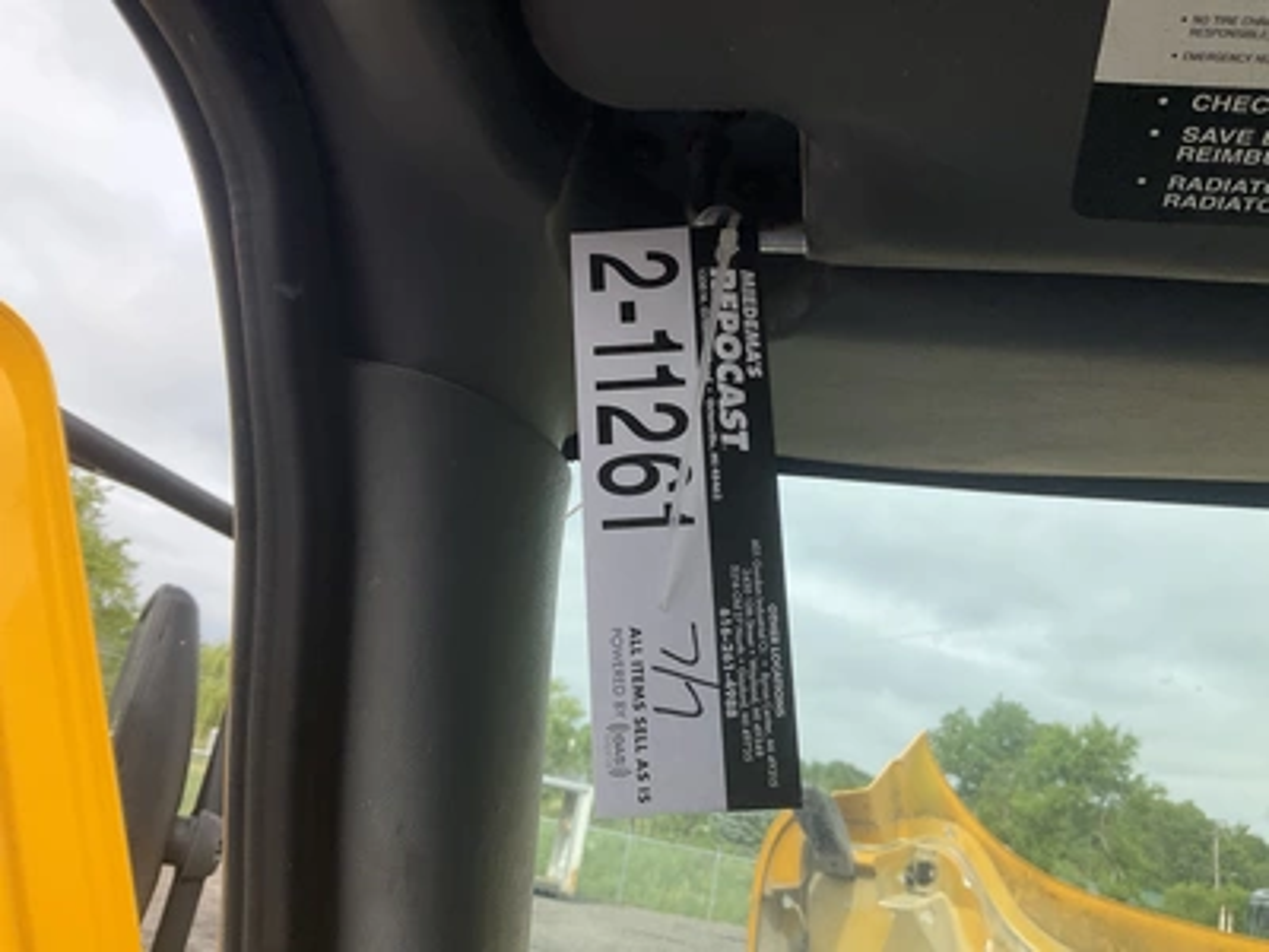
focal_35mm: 29
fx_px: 1063
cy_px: 476
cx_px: 634
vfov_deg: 48.2
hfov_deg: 61.7
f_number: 1.8
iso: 25
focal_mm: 3
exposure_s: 1/912
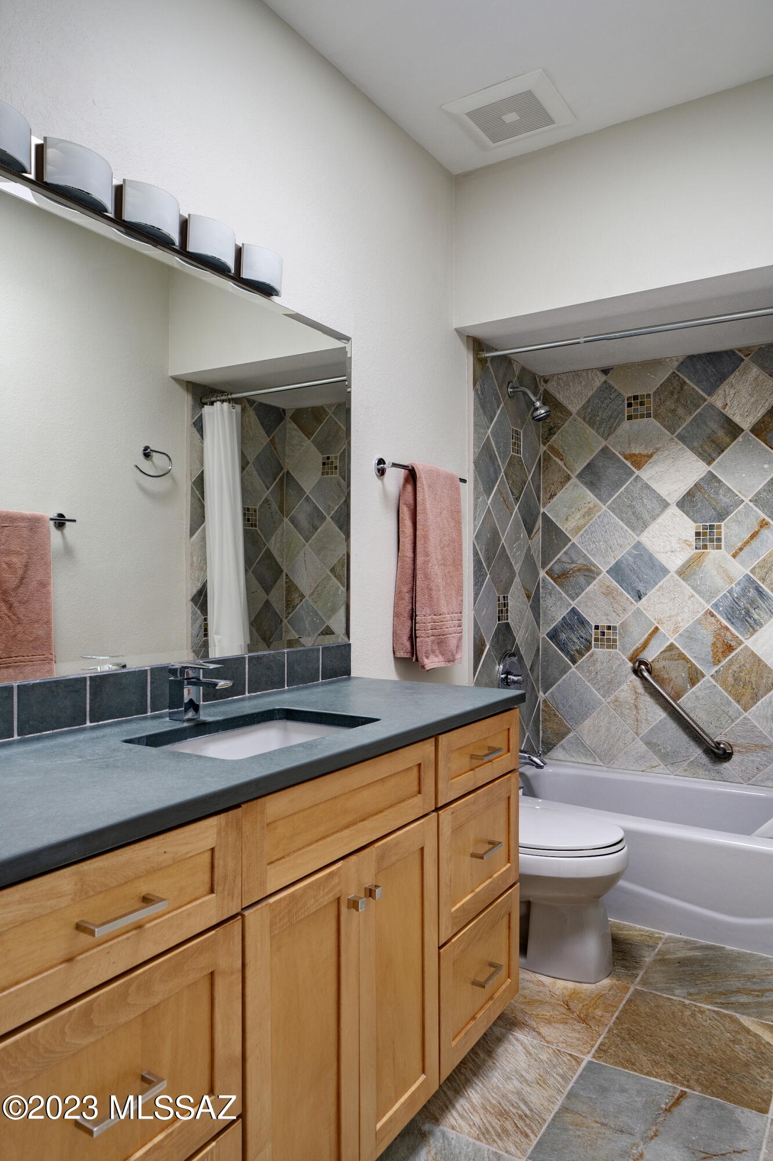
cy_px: 580
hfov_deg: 53.1
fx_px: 773
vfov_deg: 73.8
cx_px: 386
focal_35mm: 24
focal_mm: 24
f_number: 10
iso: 200
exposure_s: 1/1.25
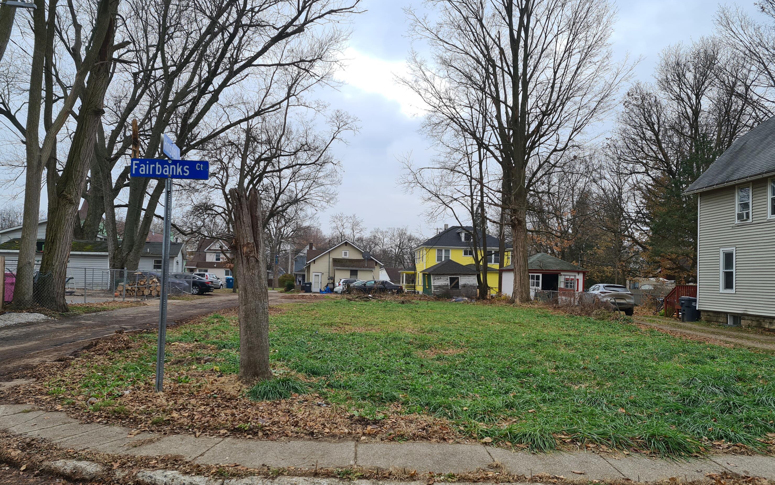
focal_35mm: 28
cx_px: 393
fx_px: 591
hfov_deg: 66.5
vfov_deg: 44.5
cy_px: 264
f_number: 1.8
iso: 50
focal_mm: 5.4
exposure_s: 1/1300
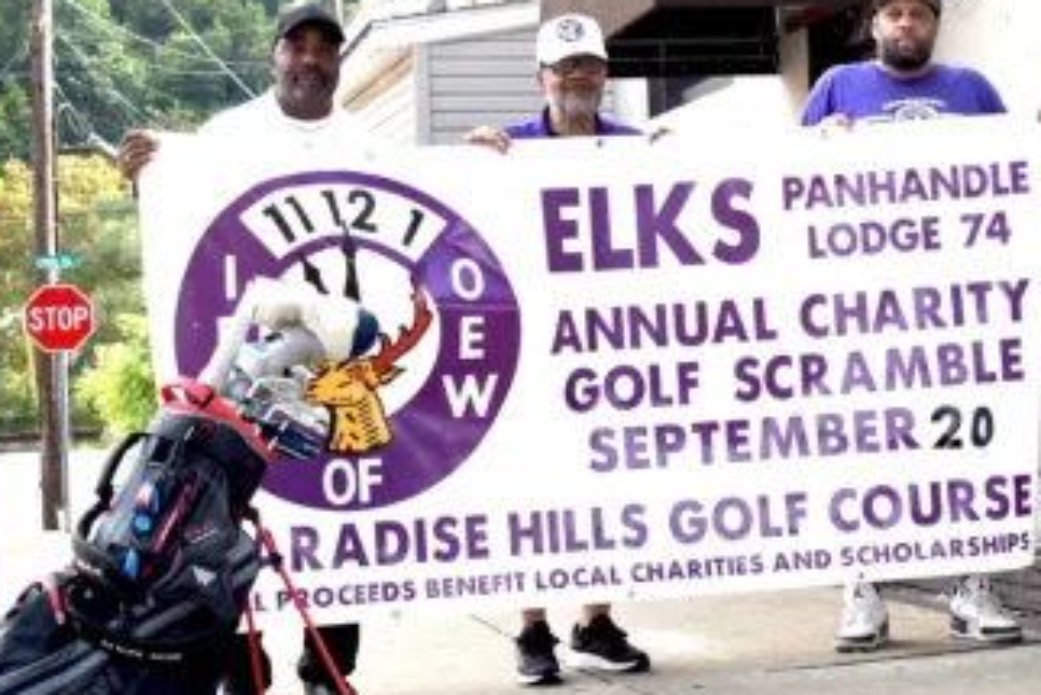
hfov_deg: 30.9
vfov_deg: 20.9
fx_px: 1880
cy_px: 346
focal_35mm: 65
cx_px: 619
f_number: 5.6
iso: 200
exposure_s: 1/250
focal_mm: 34
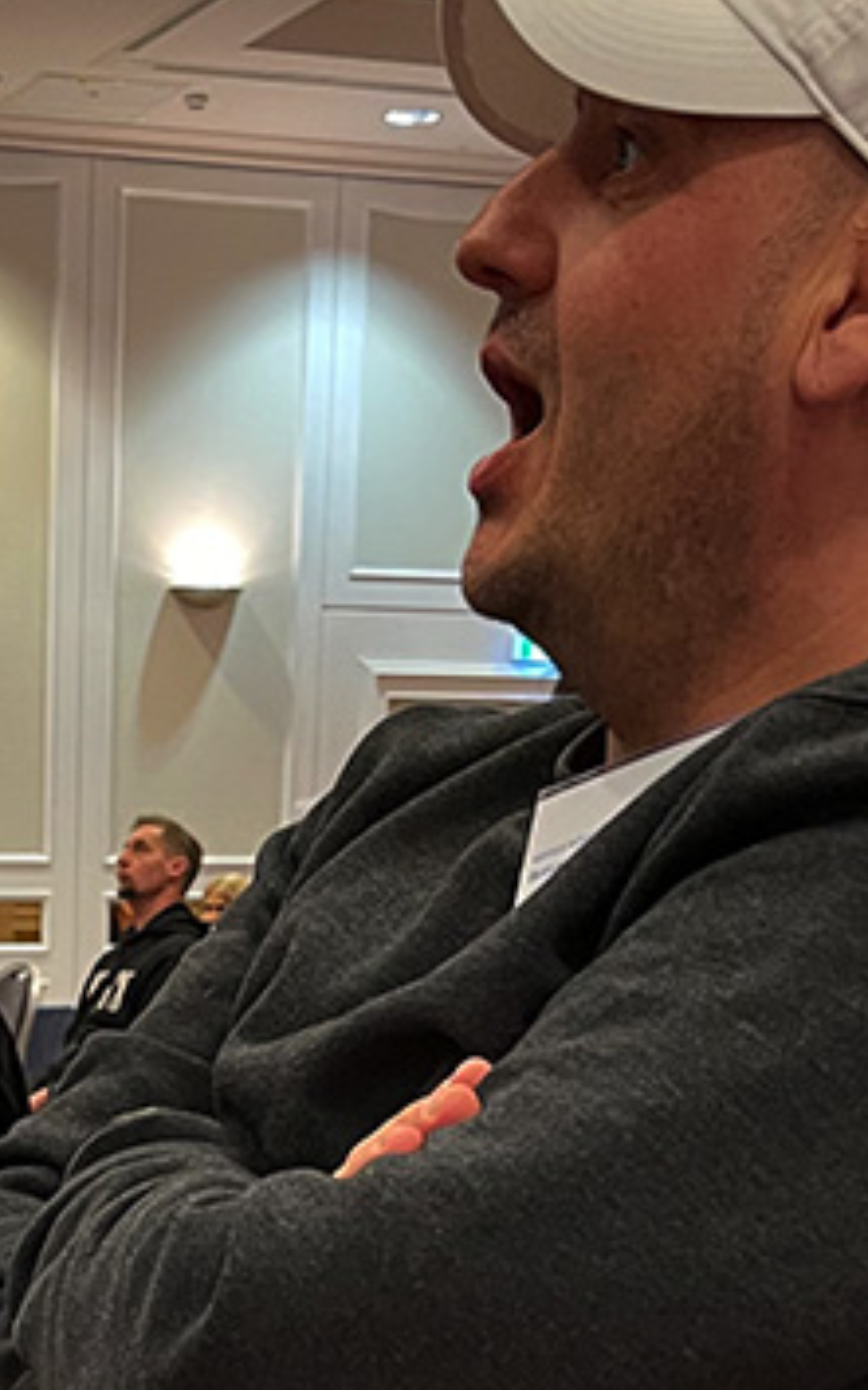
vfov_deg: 21.6
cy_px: 1985
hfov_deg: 15.2
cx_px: -137
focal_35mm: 83
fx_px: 3144
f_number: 1.6
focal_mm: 5.1
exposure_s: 1/50
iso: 250
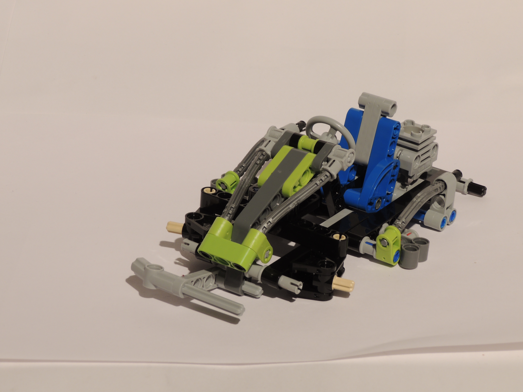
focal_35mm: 100
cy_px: 196
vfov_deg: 14.8
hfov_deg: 19.6
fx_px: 1511
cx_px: 262
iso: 100
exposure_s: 1/2.5
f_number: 6.5
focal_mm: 17.8
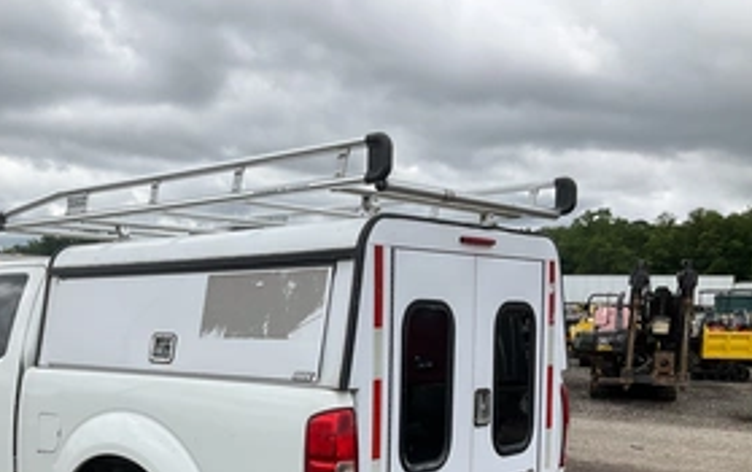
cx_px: 245
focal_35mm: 44
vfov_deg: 28.6
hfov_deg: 44.5
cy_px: 388
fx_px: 903
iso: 25
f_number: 1.8
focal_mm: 3
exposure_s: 1/1675
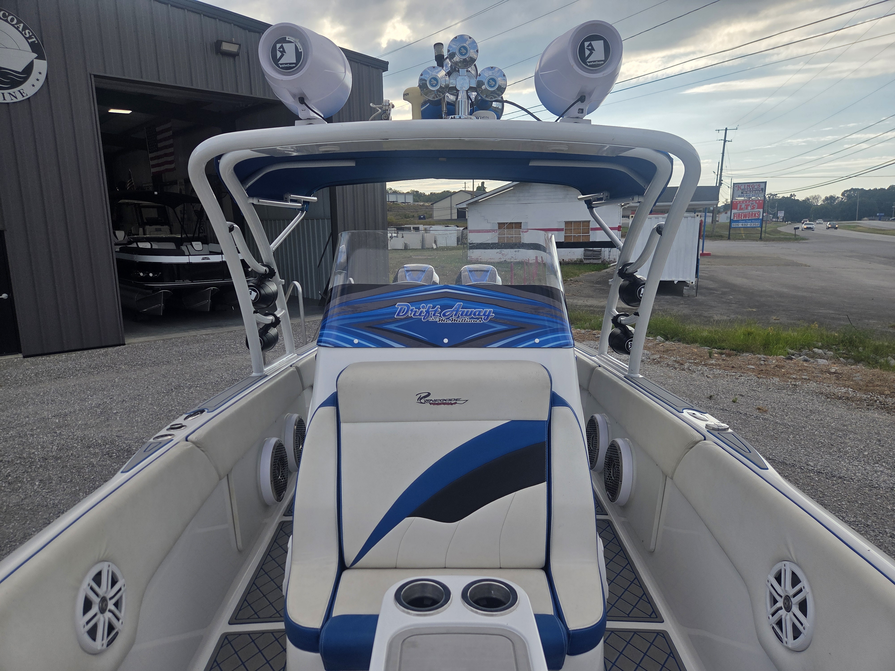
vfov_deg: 58.9
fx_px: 595
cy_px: 336
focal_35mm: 23
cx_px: 448
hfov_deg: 73.9
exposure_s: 1/5129
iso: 80
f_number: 1.8
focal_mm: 5.4
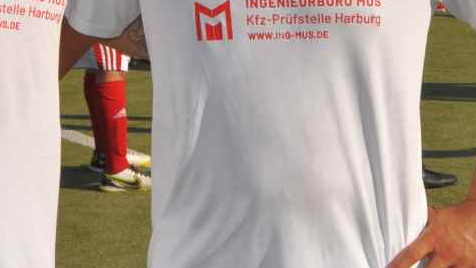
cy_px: -149
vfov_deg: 9.6
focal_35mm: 122
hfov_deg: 17.4
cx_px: 129
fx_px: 1545
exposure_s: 1/200
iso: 200
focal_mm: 29
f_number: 18
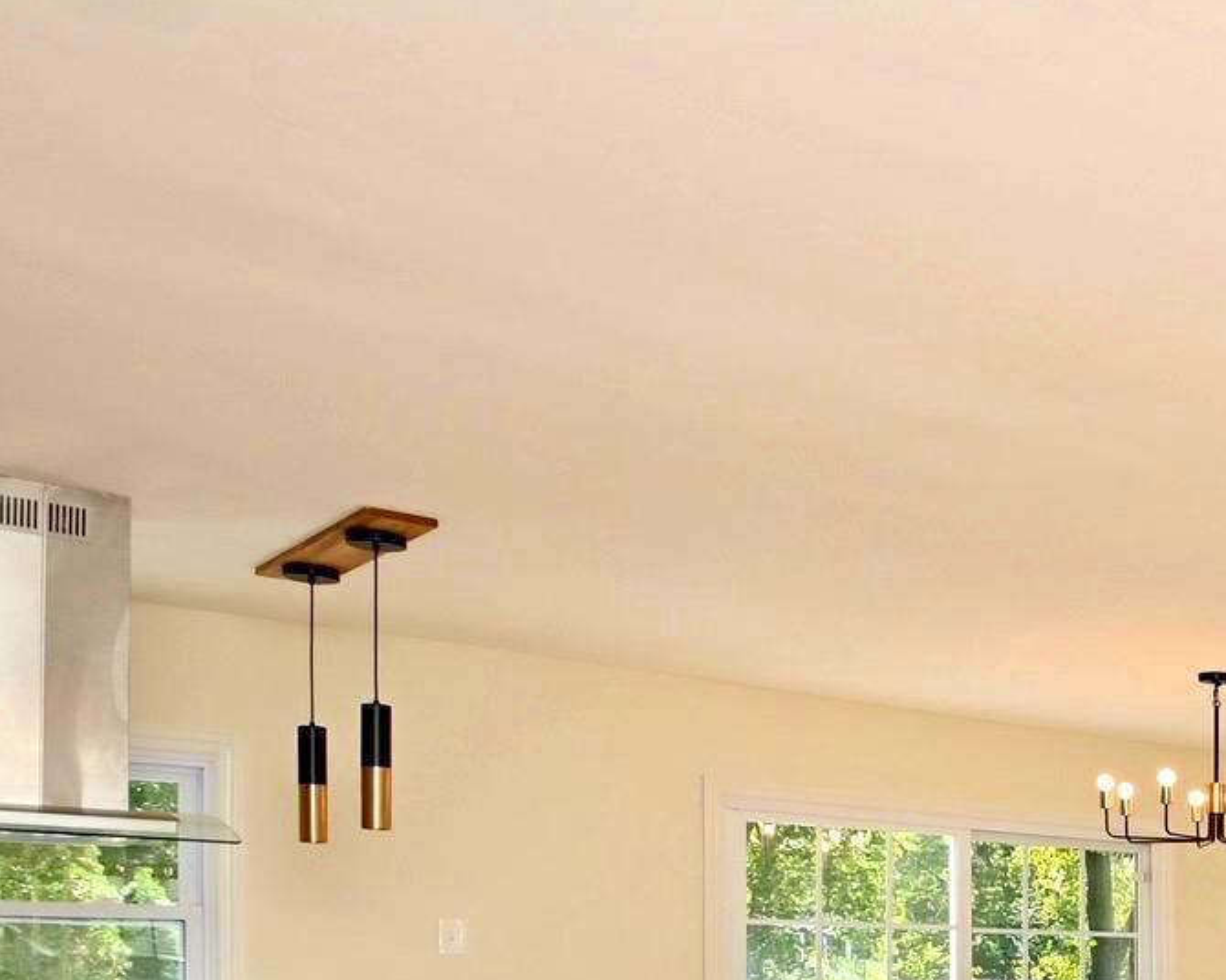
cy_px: 948
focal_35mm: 43
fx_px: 1560
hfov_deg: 29.9
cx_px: 1742
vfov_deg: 32.5
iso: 200
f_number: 7.1
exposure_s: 1/125
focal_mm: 10
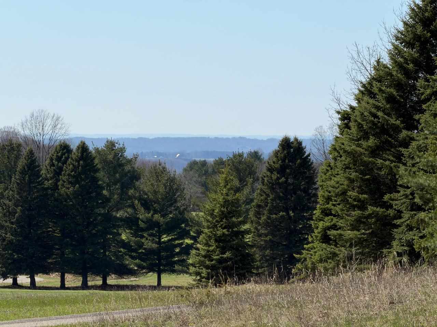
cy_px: 164
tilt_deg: -0.9
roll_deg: -0.4
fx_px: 2525
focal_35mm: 200
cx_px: 218
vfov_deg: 7.4
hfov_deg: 9.9
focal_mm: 16.89
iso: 16
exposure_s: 1/766
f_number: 2.8
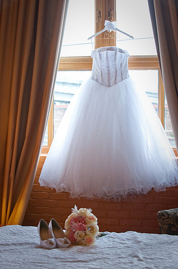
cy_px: 134
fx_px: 520
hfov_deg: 19.4
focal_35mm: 70
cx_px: 89
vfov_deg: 28.9
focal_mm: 70
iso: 1250
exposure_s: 1/160
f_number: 5.6
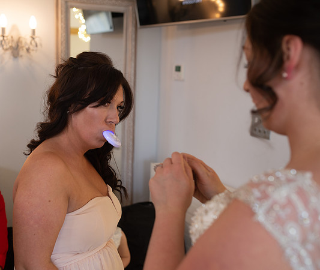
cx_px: 117
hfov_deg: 43.7
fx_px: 394
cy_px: 135
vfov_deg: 37.8
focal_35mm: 41
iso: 250
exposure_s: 1/100
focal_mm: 35
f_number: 3.2
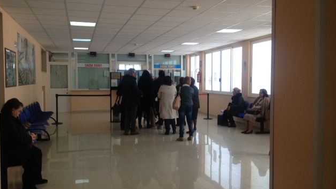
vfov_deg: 30.4
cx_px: 167
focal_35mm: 39
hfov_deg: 51.6
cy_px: 94
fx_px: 347
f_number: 2.4
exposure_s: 1/120
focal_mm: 4.28
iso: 80
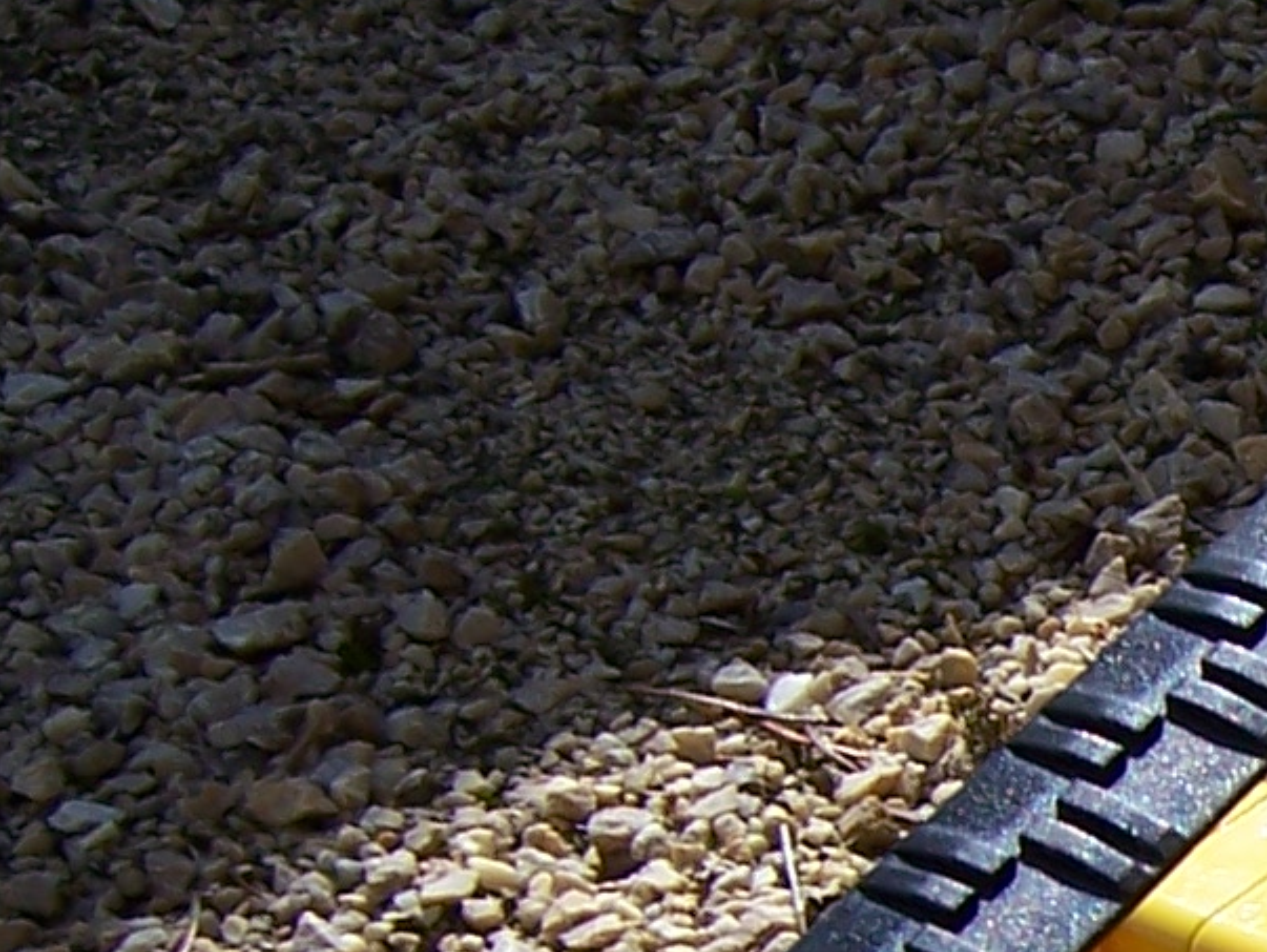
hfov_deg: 13.9
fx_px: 4615
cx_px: 2263
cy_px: 1246
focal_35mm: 126
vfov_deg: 11.5
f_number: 4
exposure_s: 1/750
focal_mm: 5.5
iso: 80
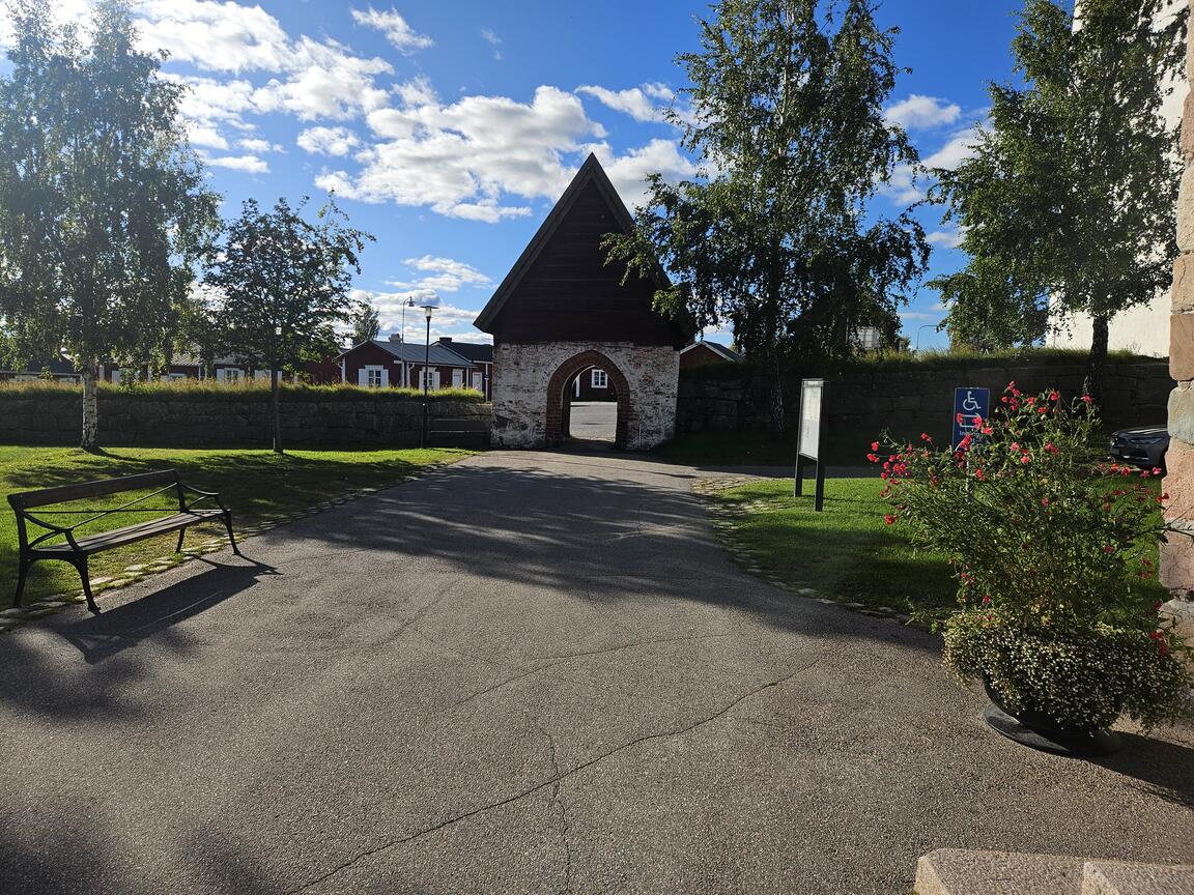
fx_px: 793
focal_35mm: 23
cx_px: 597
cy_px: 448
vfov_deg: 58.9
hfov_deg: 73.9
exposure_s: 1/2565
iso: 25
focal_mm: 5.4
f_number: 1.8
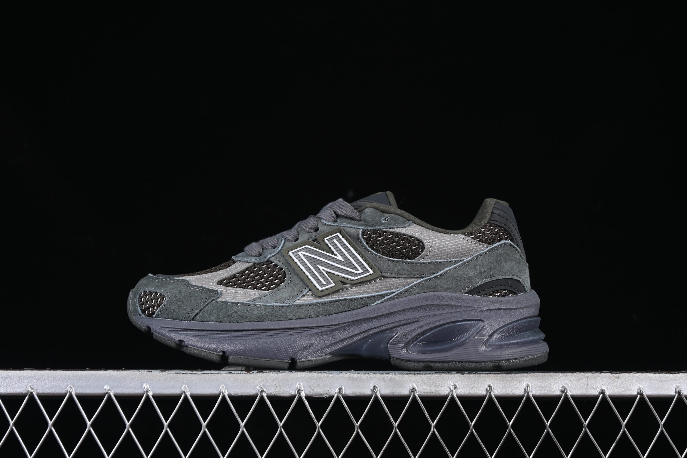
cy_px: 229
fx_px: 1431
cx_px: 344
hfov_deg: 27.0
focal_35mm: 75
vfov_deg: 18.2
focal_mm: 50
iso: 160
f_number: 6.3
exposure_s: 1/60
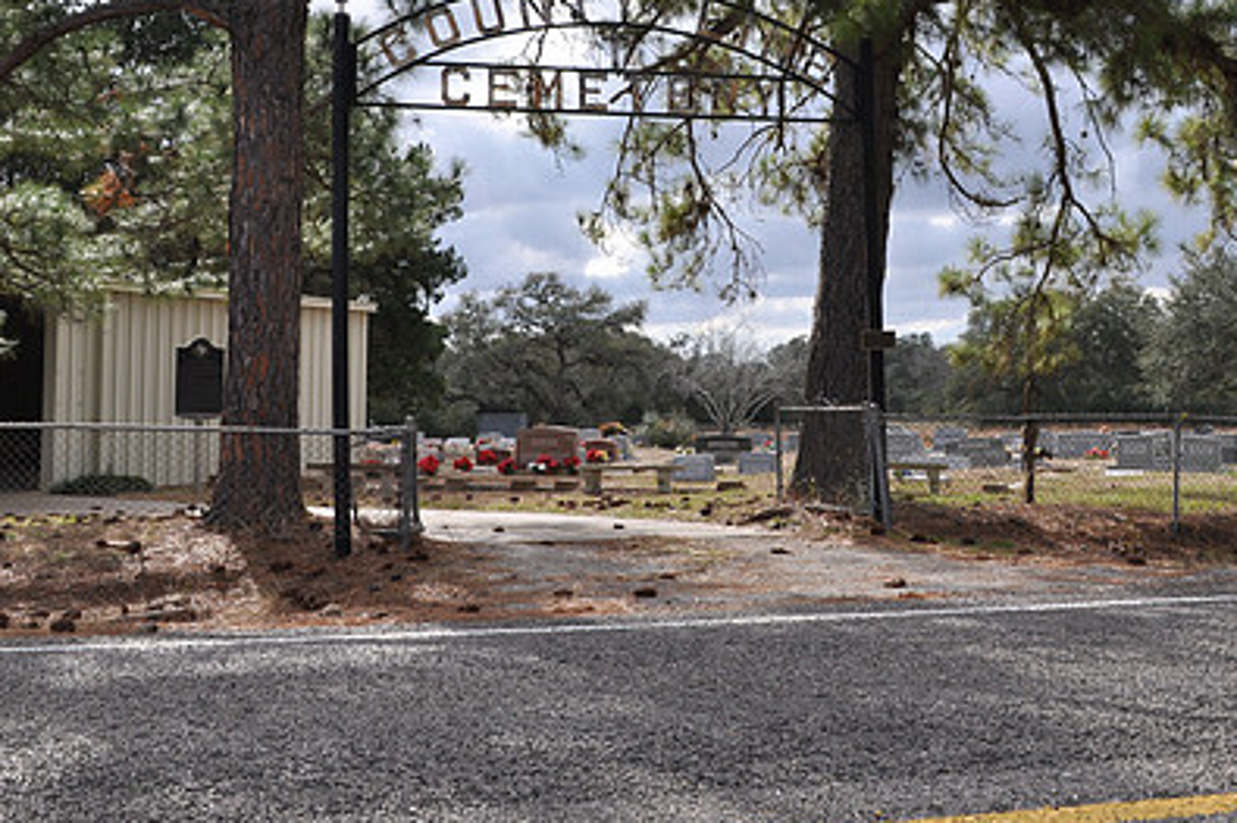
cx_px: 648
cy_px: 286
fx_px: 1511
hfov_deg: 44.5
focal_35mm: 44
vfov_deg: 30.3
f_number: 11
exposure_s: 1/125
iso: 200
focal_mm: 20
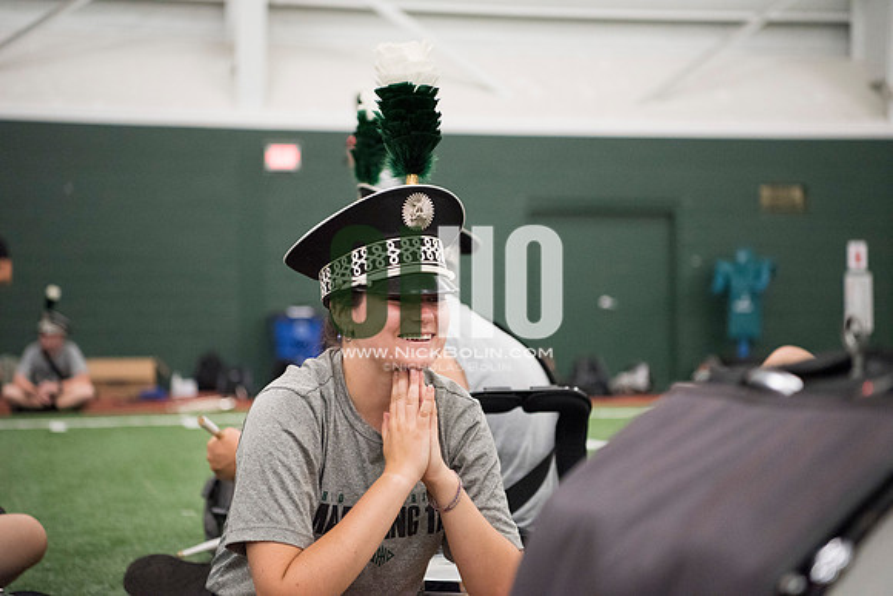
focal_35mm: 70
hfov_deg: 28.8
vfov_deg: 19.5
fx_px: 1737
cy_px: 298
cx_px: 446
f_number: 3.2
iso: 3200
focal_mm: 70
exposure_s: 1/320
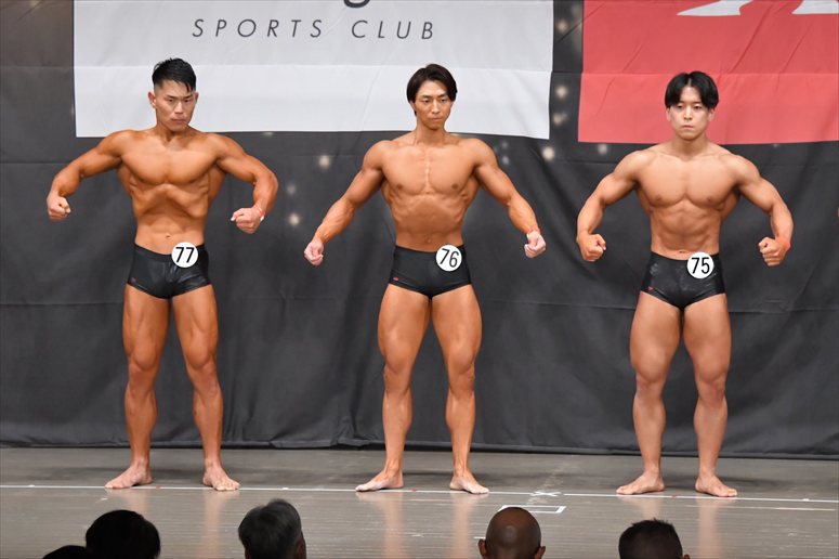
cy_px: 280
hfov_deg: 10.2
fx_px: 4705
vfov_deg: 6.8
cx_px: 420
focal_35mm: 202
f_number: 5.6
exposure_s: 1/400
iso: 6400
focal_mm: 135
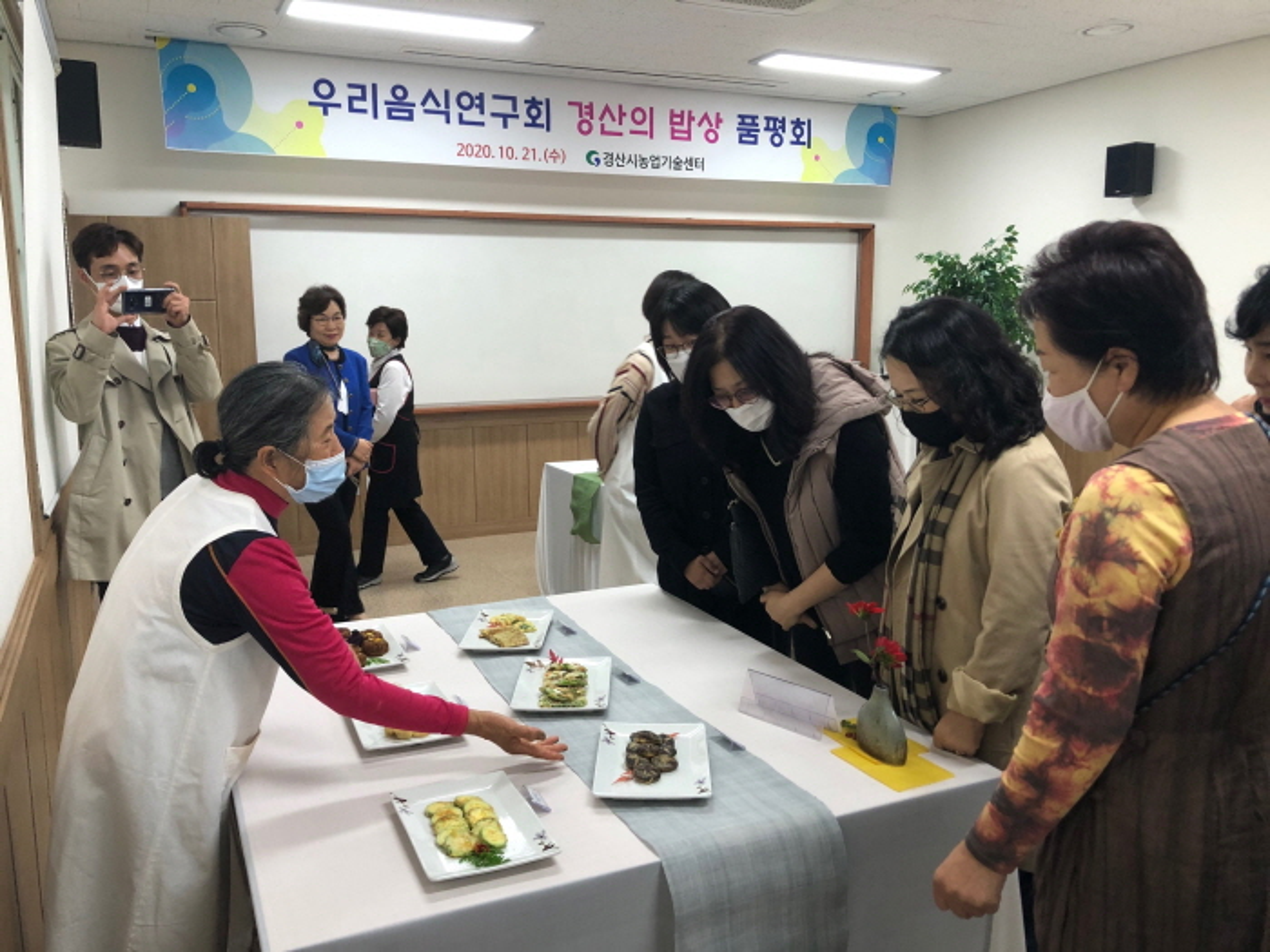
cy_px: 476
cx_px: 635
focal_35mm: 28
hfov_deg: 63.4
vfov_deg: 49.7
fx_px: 1027
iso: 32
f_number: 1.8
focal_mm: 3.99
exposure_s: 1/30
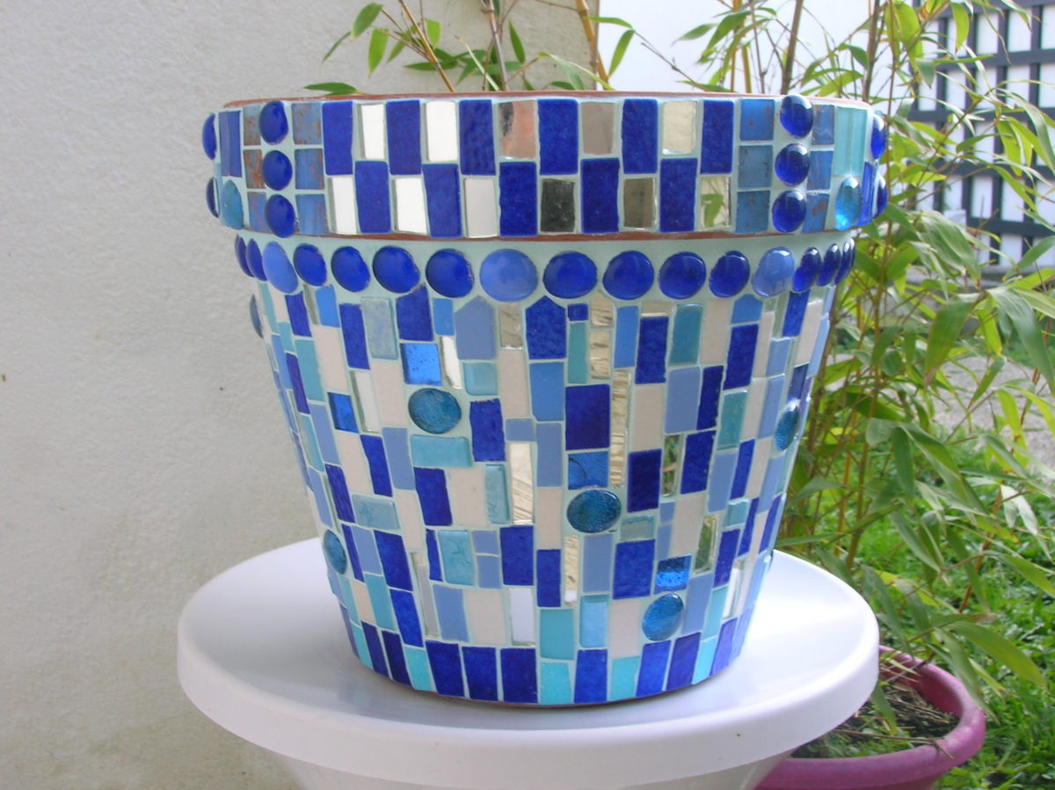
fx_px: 1401
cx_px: 528
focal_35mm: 46
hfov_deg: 41.3
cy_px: 395
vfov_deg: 31.5
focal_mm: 7.7
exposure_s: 1/17.5
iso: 50
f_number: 5.4
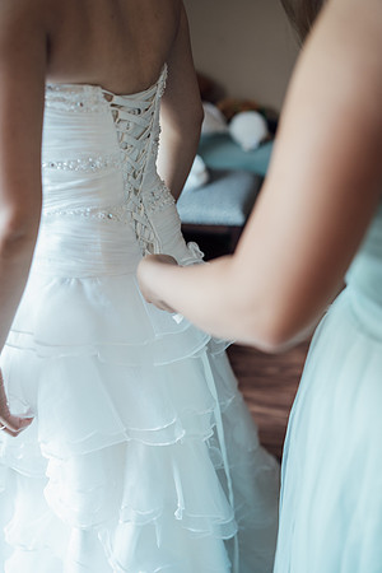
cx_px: 191
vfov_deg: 54.4
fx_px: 557
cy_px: 286
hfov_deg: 37.9
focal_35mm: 35
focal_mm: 35
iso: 1000
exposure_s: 1/200
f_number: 2
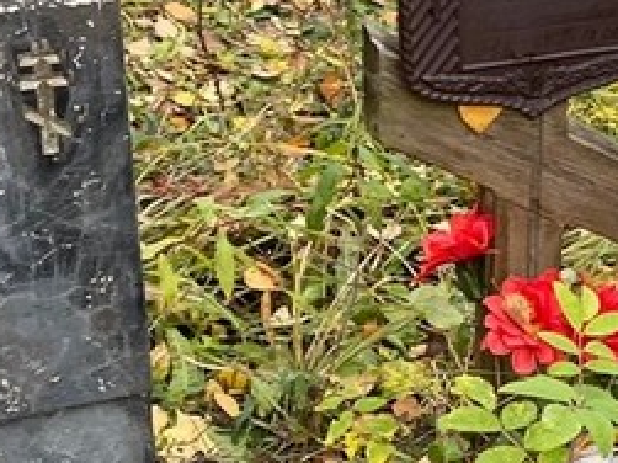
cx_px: 835
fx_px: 1892
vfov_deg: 13.9
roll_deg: -2.3
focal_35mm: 106
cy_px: 384
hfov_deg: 17.3
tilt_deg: -28.2
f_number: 1.8
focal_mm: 4.25
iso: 40
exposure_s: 1/121
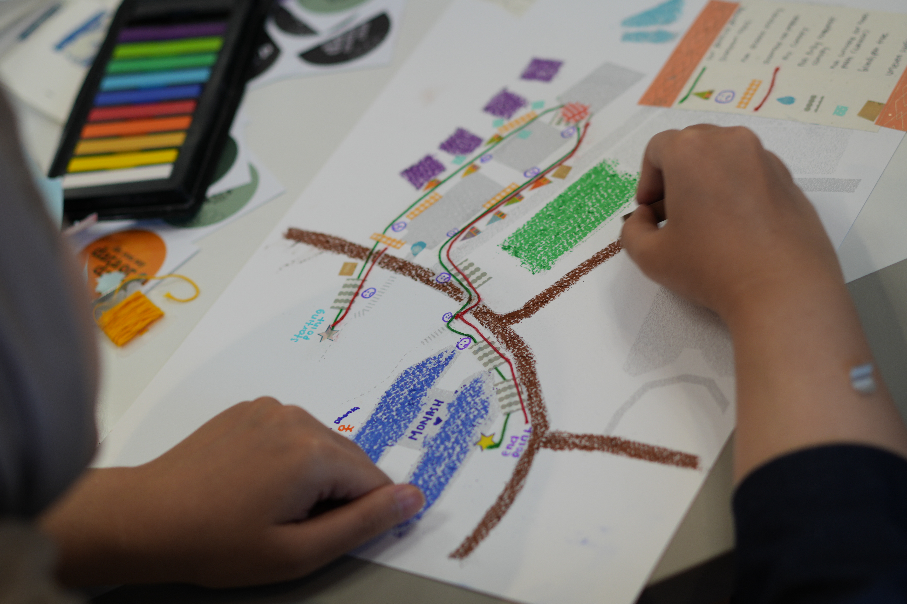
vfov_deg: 16.6
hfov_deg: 24.6
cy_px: 302
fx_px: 2078
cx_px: 454
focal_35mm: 82
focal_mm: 55
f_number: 2.2
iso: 100
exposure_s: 1/125
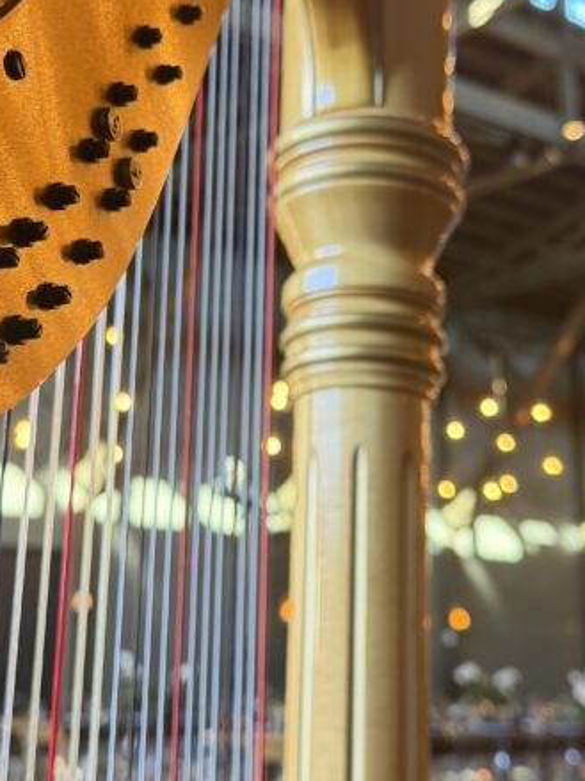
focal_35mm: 56
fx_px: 1262
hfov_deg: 26.1
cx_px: 272
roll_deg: -0.9
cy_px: 326
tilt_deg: +14.6
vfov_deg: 34.3
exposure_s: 1/60
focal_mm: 6.76
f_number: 1.78
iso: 200
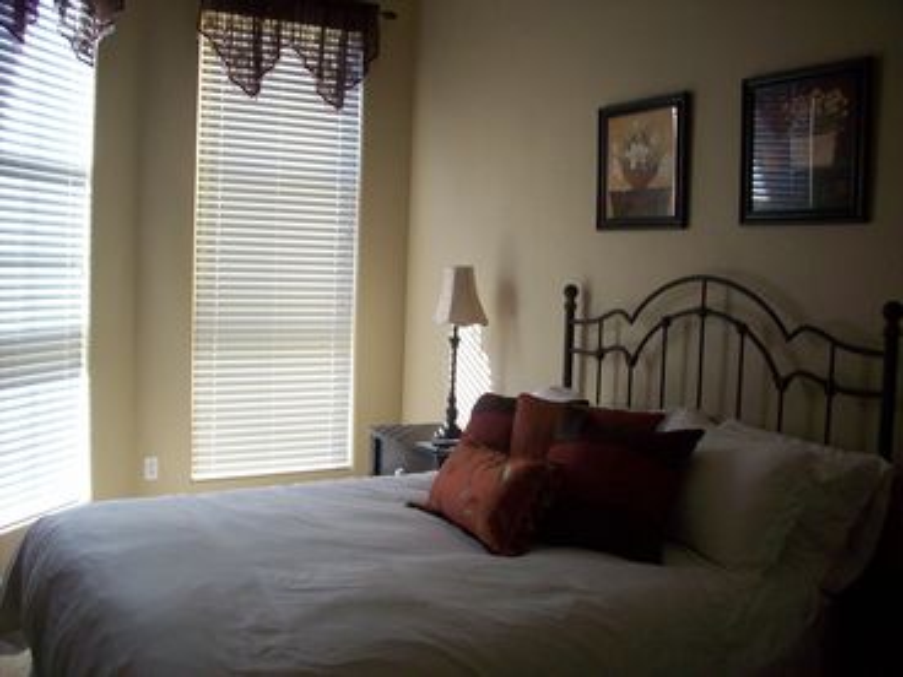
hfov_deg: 50.1
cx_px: 452
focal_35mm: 37
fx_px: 965
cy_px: 338
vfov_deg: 38.7
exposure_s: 1/64
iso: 135
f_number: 2.8
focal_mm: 6.2
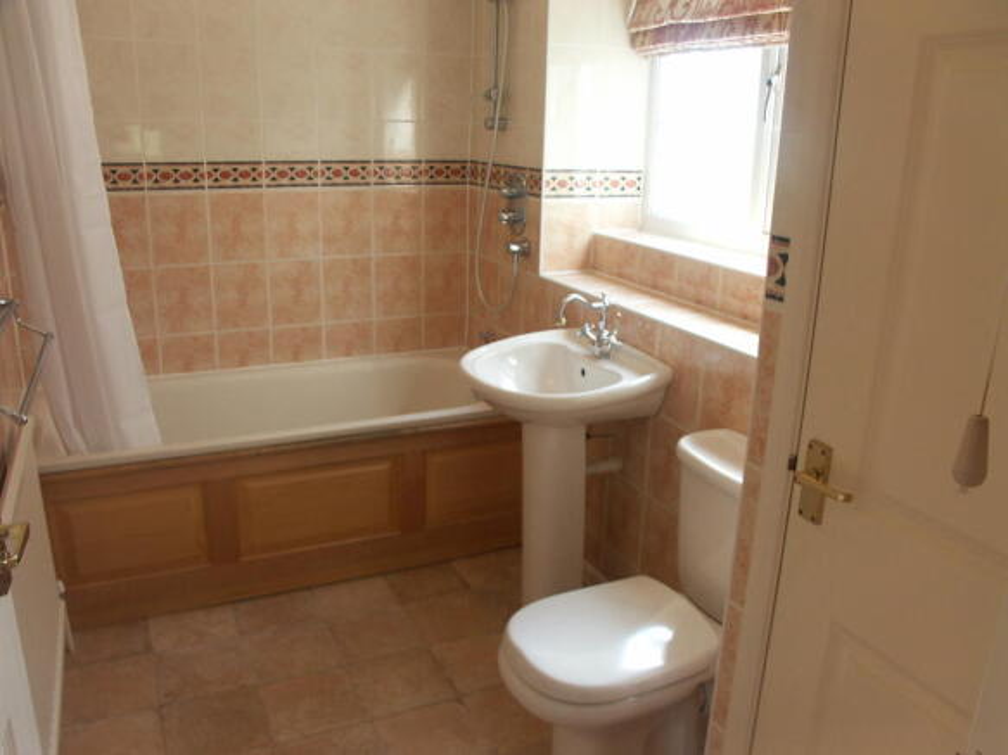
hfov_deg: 63.5
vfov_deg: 49.7
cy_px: 378
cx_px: 504
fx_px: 815
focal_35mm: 28
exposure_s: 1/60
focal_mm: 7.2
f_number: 3.2
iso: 100
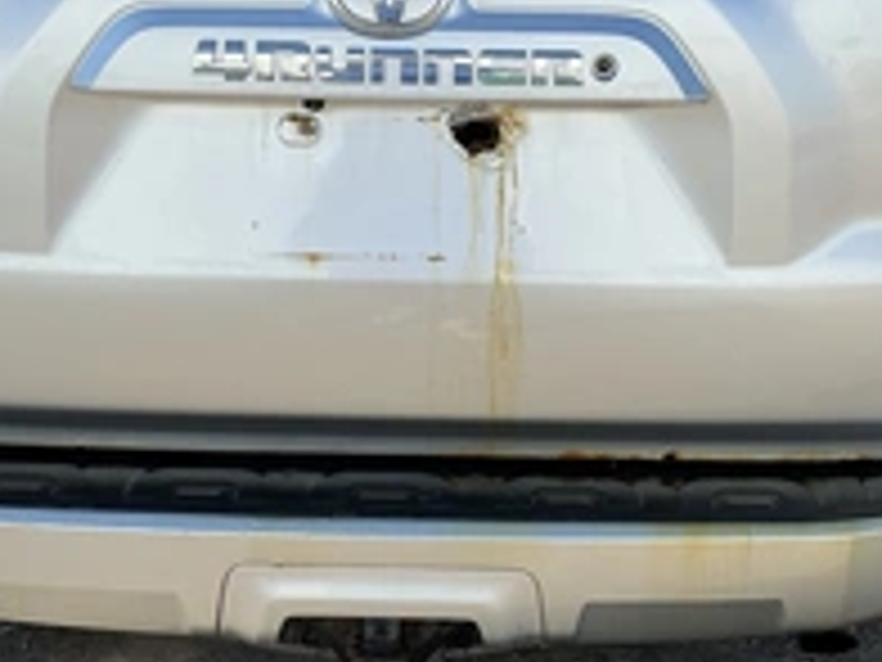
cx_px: 423
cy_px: 297
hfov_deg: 33.8
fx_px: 1452
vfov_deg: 25.6
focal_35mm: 57
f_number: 1.8
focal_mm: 3
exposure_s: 1/929
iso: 25
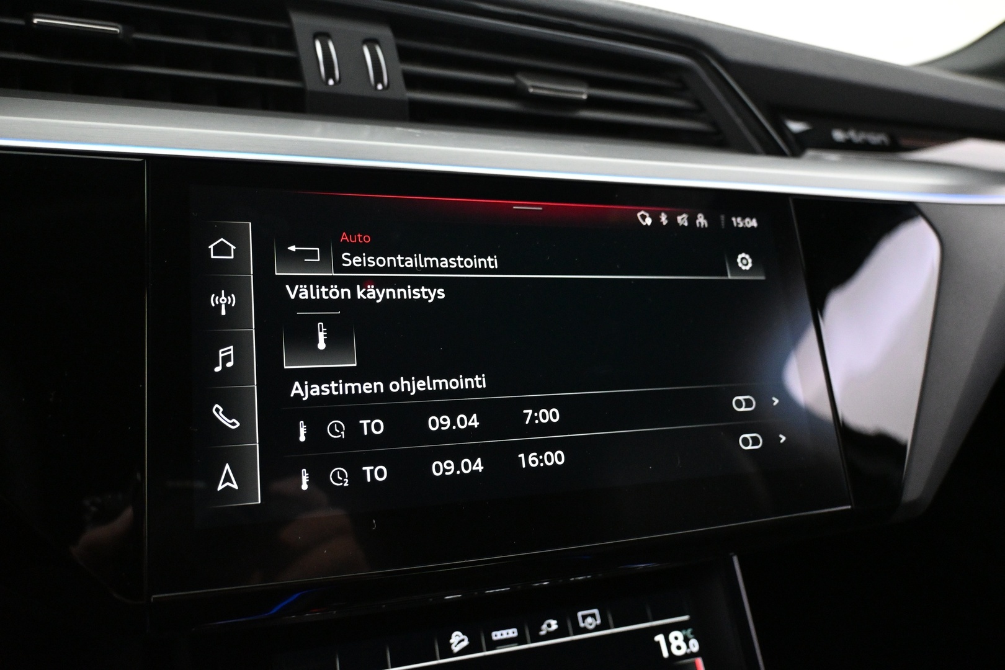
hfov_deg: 65.9
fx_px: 775
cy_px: 335
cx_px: 502
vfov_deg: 46.8
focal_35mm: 28
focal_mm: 18.5
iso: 4000
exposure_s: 1/50
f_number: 3.8
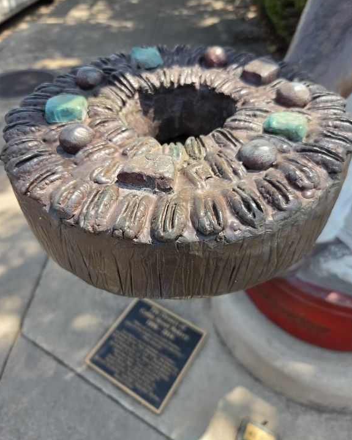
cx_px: 182
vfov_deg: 68.0
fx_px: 325
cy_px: 210
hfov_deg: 56.8
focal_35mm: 25
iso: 80
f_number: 1.8
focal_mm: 5.4
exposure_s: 1/1182
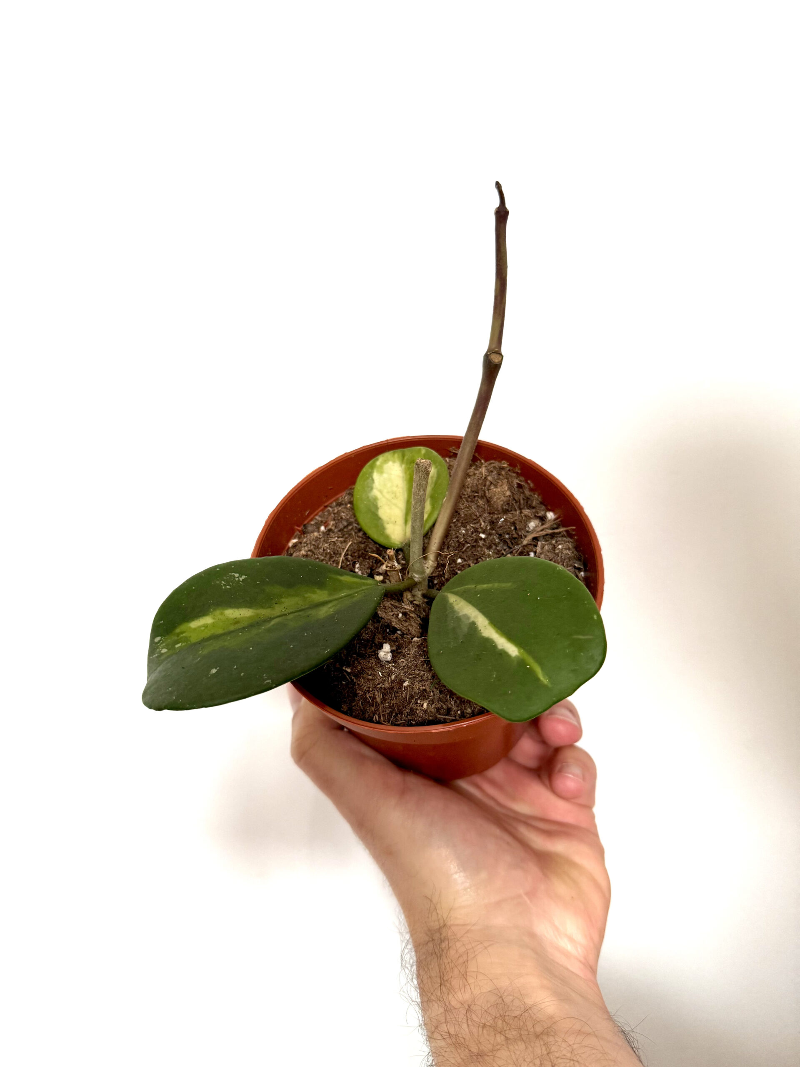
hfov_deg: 56.8
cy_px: 534
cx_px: 400
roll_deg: +0.6
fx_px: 740
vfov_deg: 71.6
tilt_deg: +0.2
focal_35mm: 24
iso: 200
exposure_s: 1/83
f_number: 1.78
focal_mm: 6.76
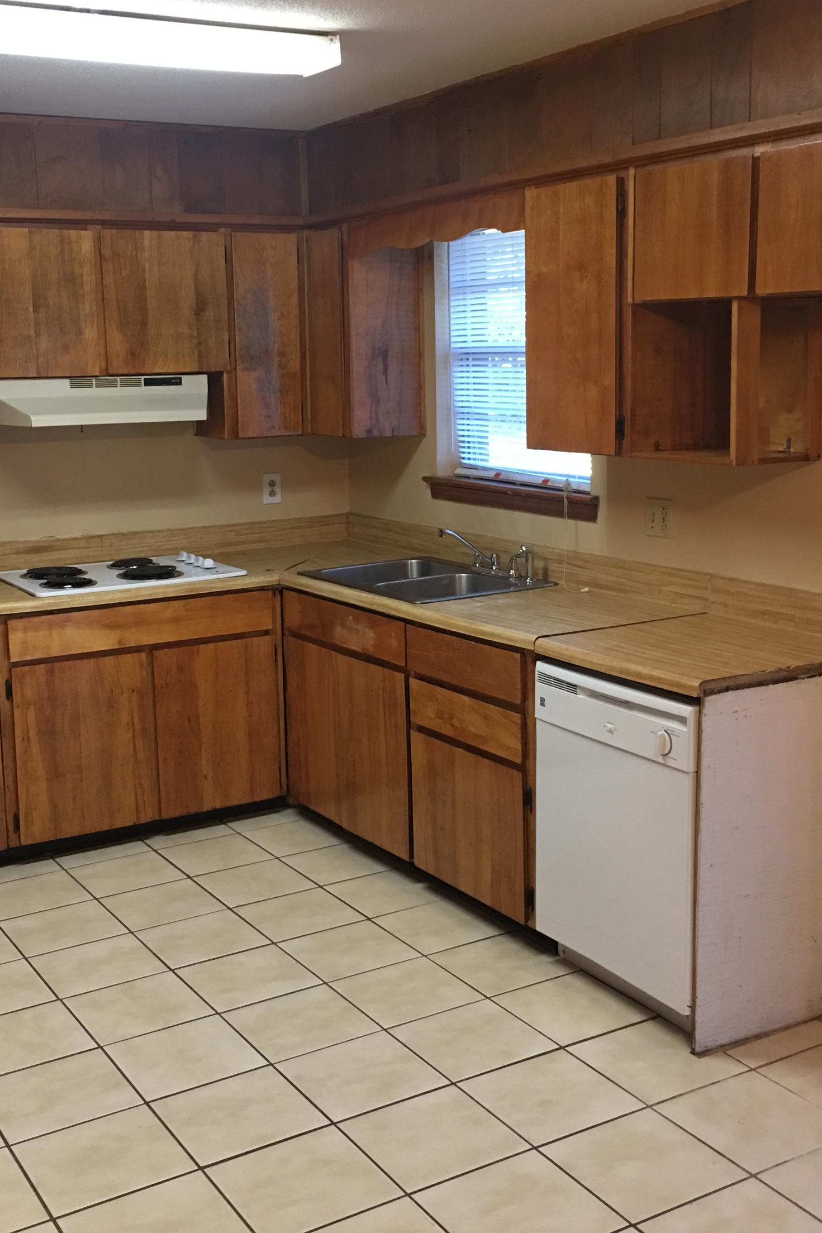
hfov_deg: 32.6
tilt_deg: -8.6
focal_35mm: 41
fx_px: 1404
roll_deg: +1.1
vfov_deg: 47.4
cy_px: 606
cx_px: 392
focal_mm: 4.15
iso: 50
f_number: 2.2
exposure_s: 1/15
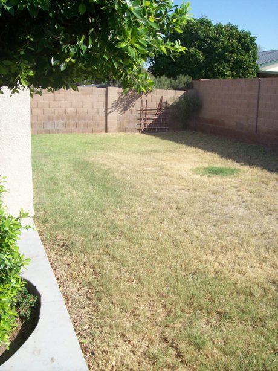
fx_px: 386
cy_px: 186
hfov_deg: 39.6
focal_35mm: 36
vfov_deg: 51.4
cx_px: 139
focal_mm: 6
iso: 80
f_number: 4.8
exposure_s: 1/349
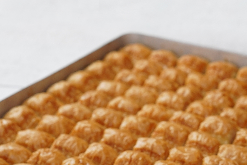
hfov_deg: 17.0
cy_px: 146
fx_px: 823
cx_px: 161
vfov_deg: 11.4
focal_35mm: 120
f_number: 4.5
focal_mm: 55
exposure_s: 1/100
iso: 640
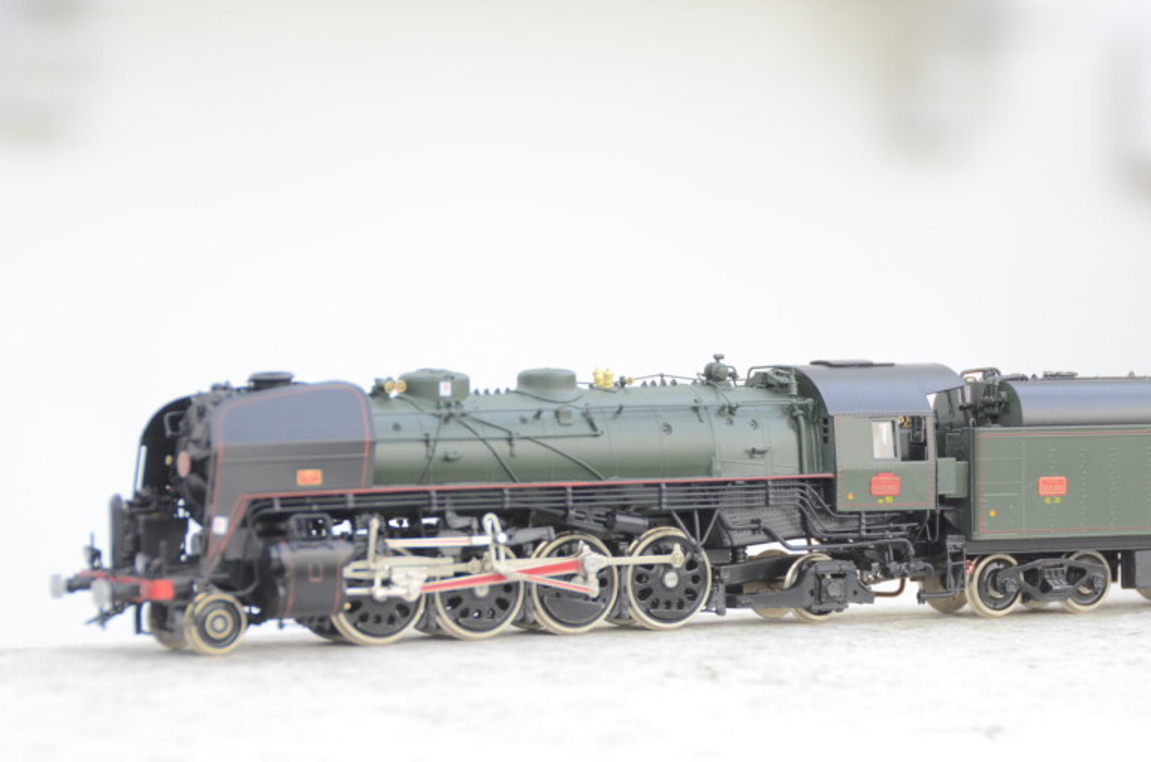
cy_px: 480
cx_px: 694
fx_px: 4775
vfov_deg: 9.1
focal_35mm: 150
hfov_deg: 13.7
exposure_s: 1/250
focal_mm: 75
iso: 560
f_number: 5
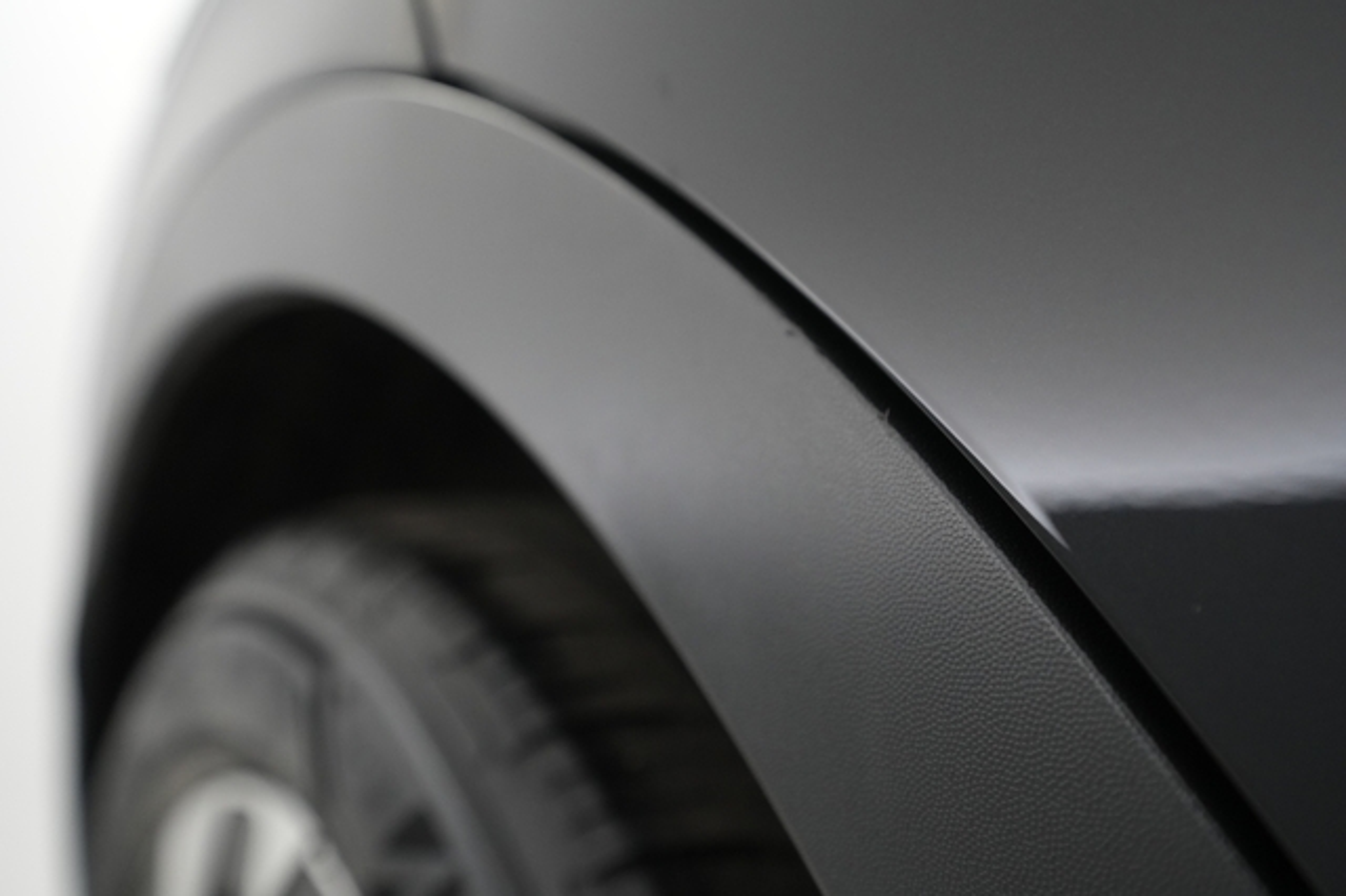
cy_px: 448
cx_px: 673
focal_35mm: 28
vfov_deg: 46.4
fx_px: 1046
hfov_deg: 65.5
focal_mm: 28
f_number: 4.5
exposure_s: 1/100
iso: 4000
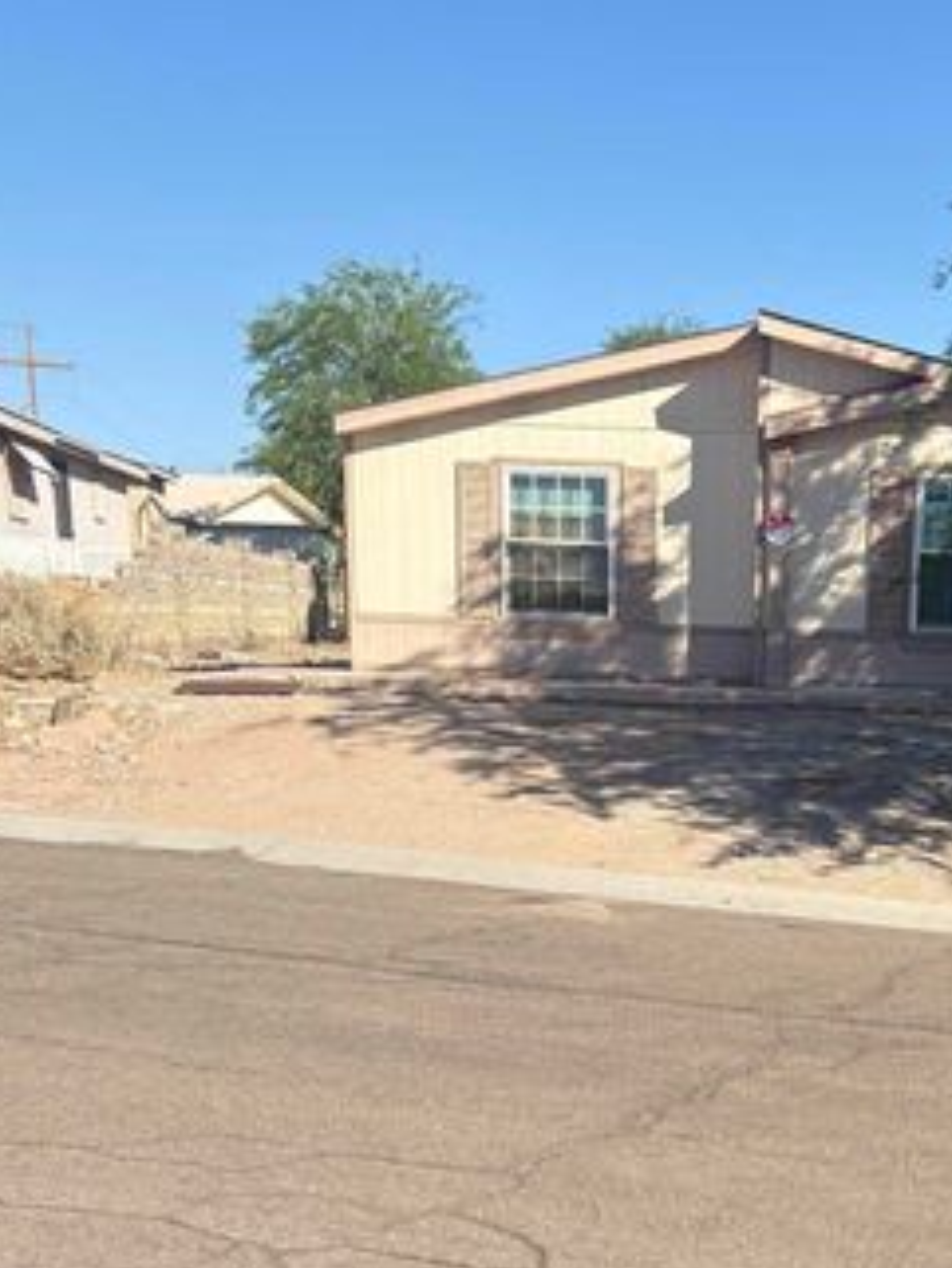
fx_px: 1979
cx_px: 833
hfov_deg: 26.3
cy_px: 1215
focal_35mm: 54
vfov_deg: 33.1
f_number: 1.6
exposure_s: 1/2538
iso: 50
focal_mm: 5.96
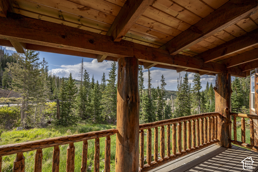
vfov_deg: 70.4
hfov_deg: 93.3
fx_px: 122
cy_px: 86
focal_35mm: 17
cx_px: 129
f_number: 10
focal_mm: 17
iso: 320
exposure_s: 1/500
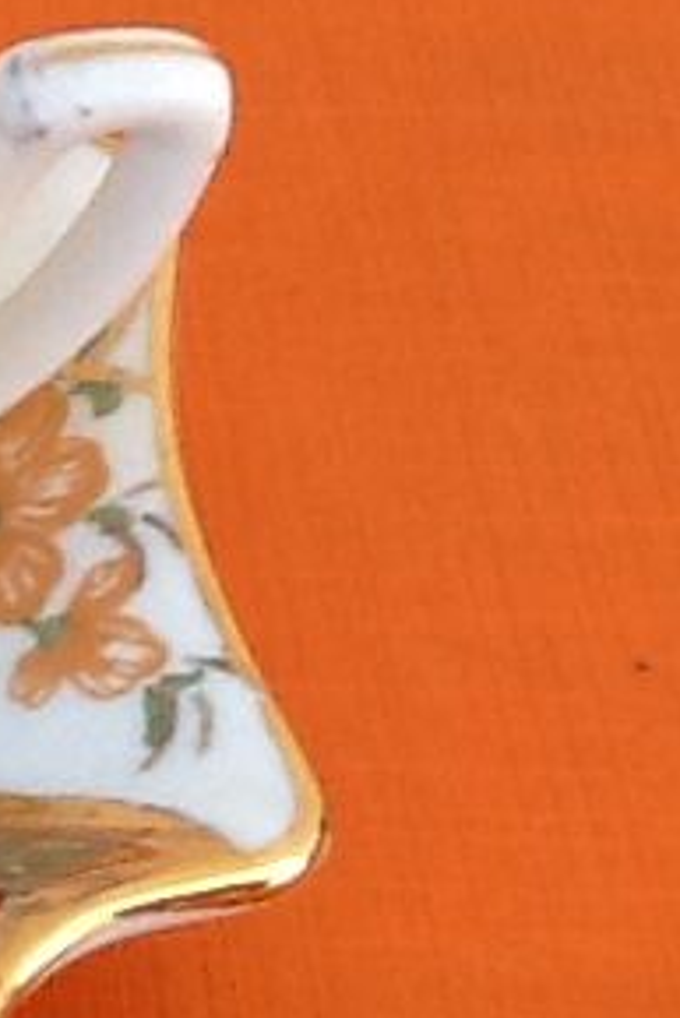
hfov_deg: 8.6
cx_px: -694
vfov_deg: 13.5
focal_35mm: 152
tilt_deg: -49.6
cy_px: 550
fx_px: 4301
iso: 40
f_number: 2.4
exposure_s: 1/120
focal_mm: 2.03
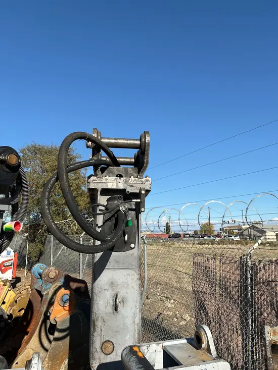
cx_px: 139
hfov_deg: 53.1
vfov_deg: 67.3
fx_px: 278
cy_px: 185
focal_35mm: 26
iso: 50
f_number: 1.6
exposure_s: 1/3788
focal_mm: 5.96
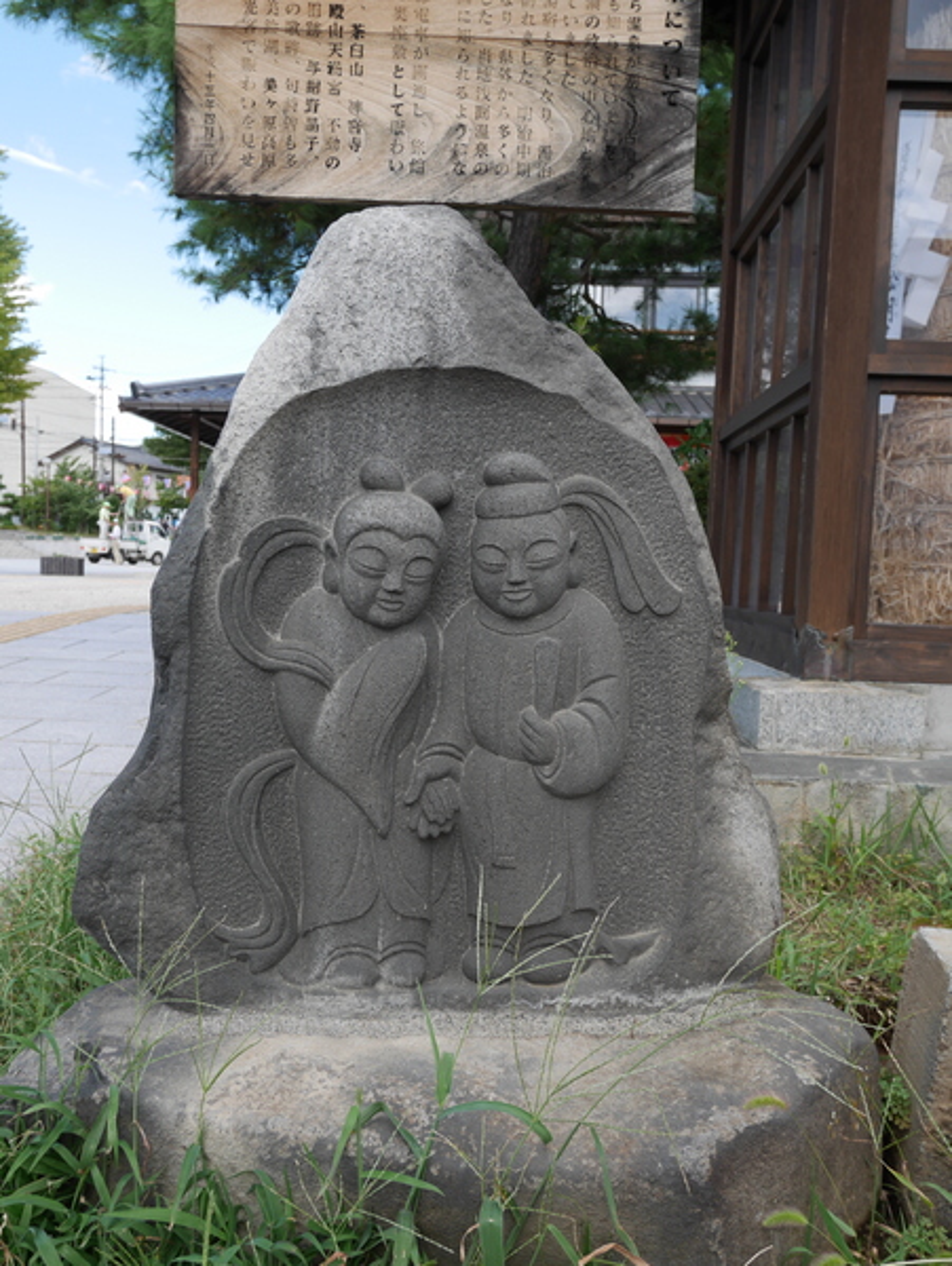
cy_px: 633
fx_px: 1099
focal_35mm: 30
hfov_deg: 46.9
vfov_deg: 59.9
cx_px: 476
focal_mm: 15
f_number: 5.6
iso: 200
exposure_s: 1/250
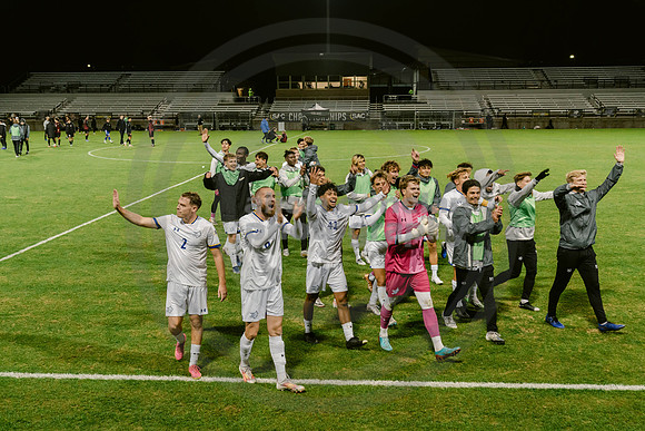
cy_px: 216
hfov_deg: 48.4
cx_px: 322
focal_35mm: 40
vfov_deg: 33.4
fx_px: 717
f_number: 6.3
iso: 2000
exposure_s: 1/125
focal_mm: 40
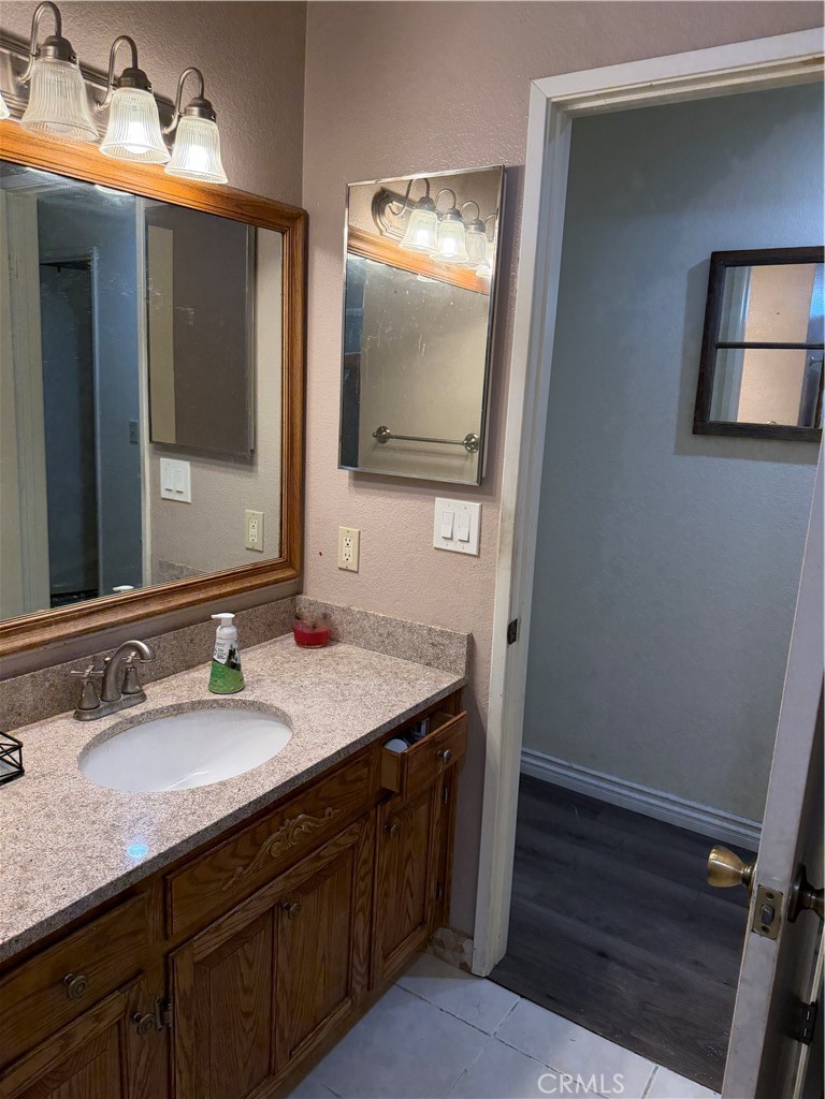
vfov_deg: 71.6
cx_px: 412
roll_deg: -2.5
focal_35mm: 24
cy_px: 550
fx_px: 763
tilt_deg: -11.6
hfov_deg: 56.8
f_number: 1.78
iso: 200
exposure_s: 1/199
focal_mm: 6.76
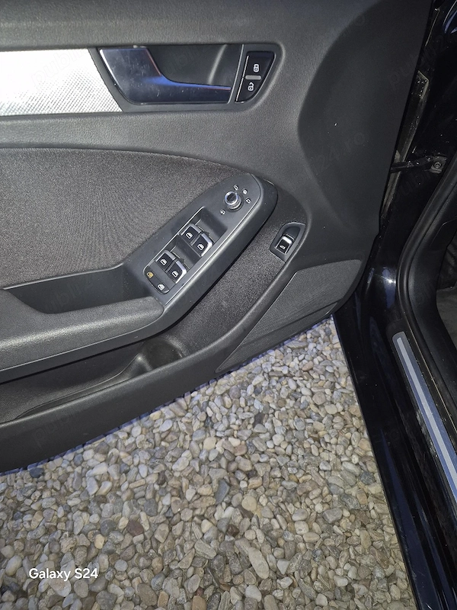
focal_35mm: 23
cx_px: 228
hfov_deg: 58.9
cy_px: 305
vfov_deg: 73.9
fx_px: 405
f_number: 1.8
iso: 125
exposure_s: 1/18
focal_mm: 5.4
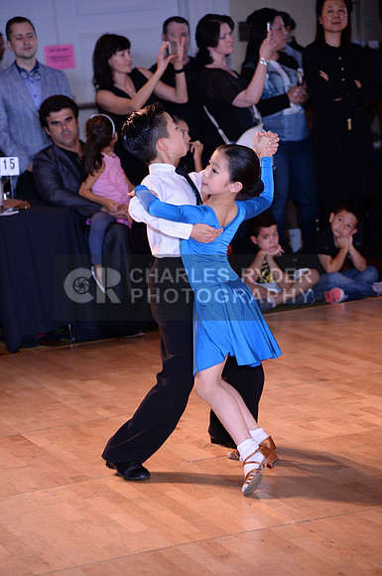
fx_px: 1916
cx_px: 191
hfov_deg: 11.4
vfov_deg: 17.1
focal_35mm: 120
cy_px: 288
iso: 1250
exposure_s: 1/250
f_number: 4.5
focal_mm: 120
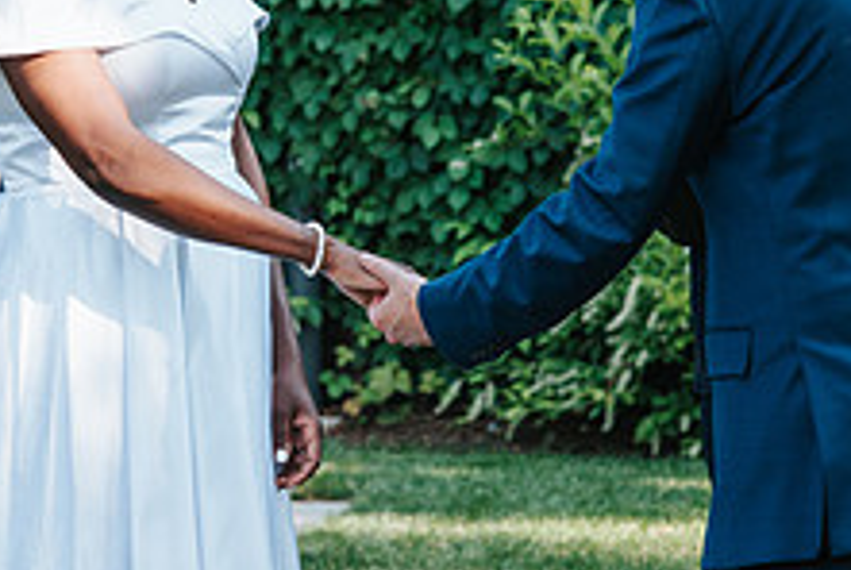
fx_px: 5089
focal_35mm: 215
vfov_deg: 6.4
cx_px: 193
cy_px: -64
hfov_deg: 9.5
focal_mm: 82
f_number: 4.5
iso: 400
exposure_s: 1/320
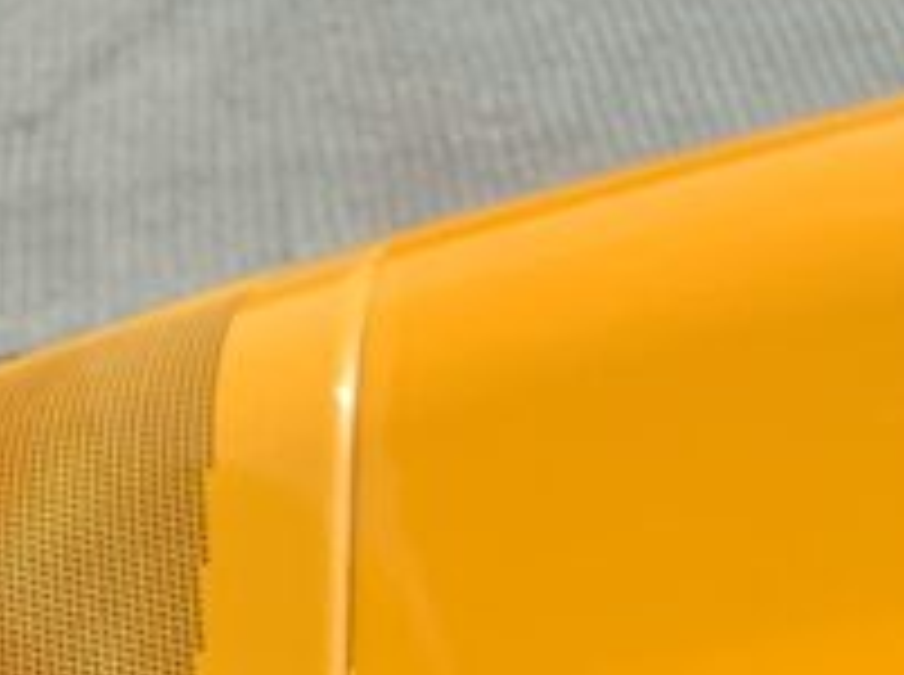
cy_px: 1467
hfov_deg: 11.9
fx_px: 3858
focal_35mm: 148
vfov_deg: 9.2
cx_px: 1830
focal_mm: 3
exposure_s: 1/829
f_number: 1.8
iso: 16
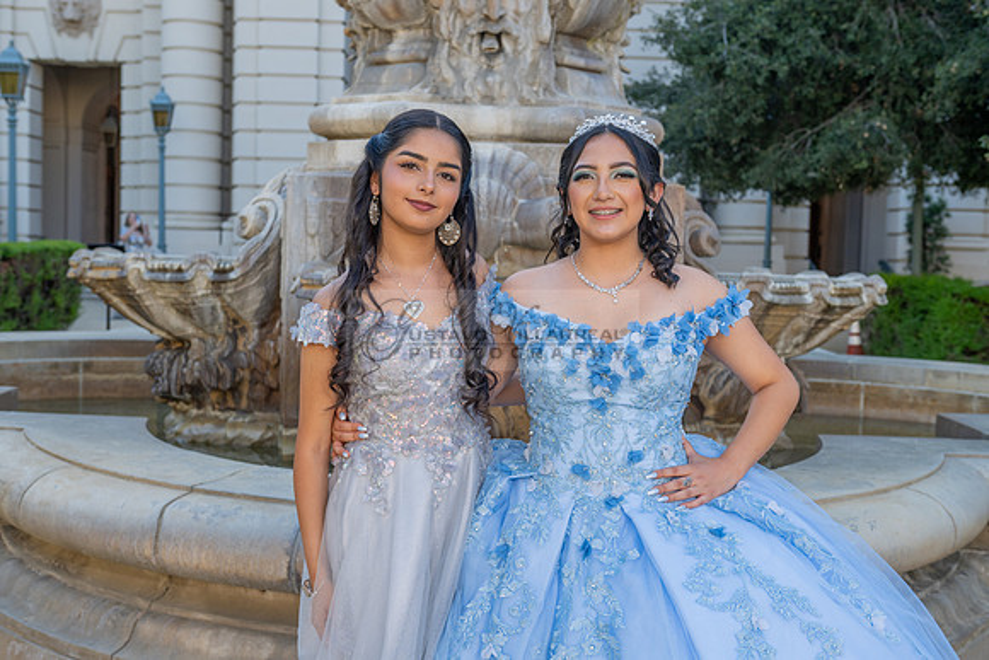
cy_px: 330
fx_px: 1319
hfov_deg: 41.1
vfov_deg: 28.1
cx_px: 494
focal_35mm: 48
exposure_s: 1/200
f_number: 5
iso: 200
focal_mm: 48
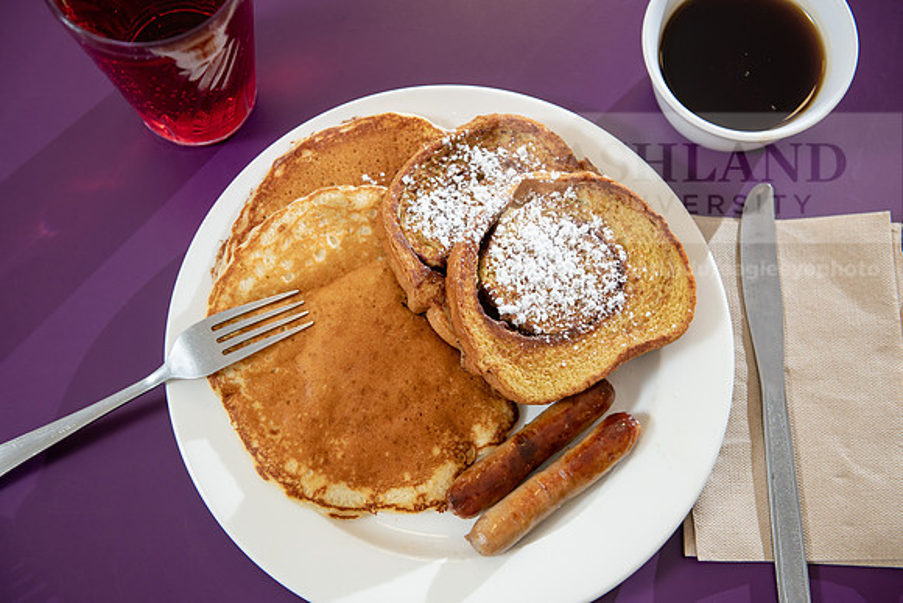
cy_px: 302
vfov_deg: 26.0
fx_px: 1305
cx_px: 452
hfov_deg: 38.2
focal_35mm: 52
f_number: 4
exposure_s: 1/200
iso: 640
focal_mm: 52
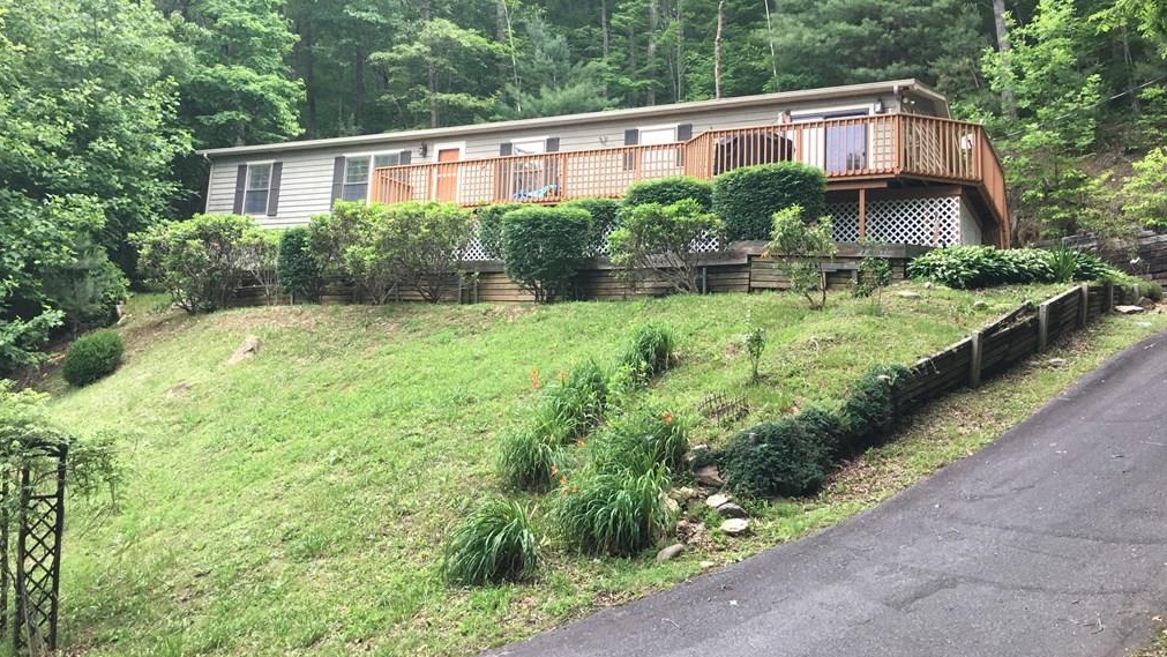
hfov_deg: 61.0
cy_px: 249
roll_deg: -2.4
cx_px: 578
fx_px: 990
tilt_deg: +9.5
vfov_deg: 36.5
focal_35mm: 32
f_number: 2.2
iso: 40
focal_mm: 4.15
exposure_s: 1/30
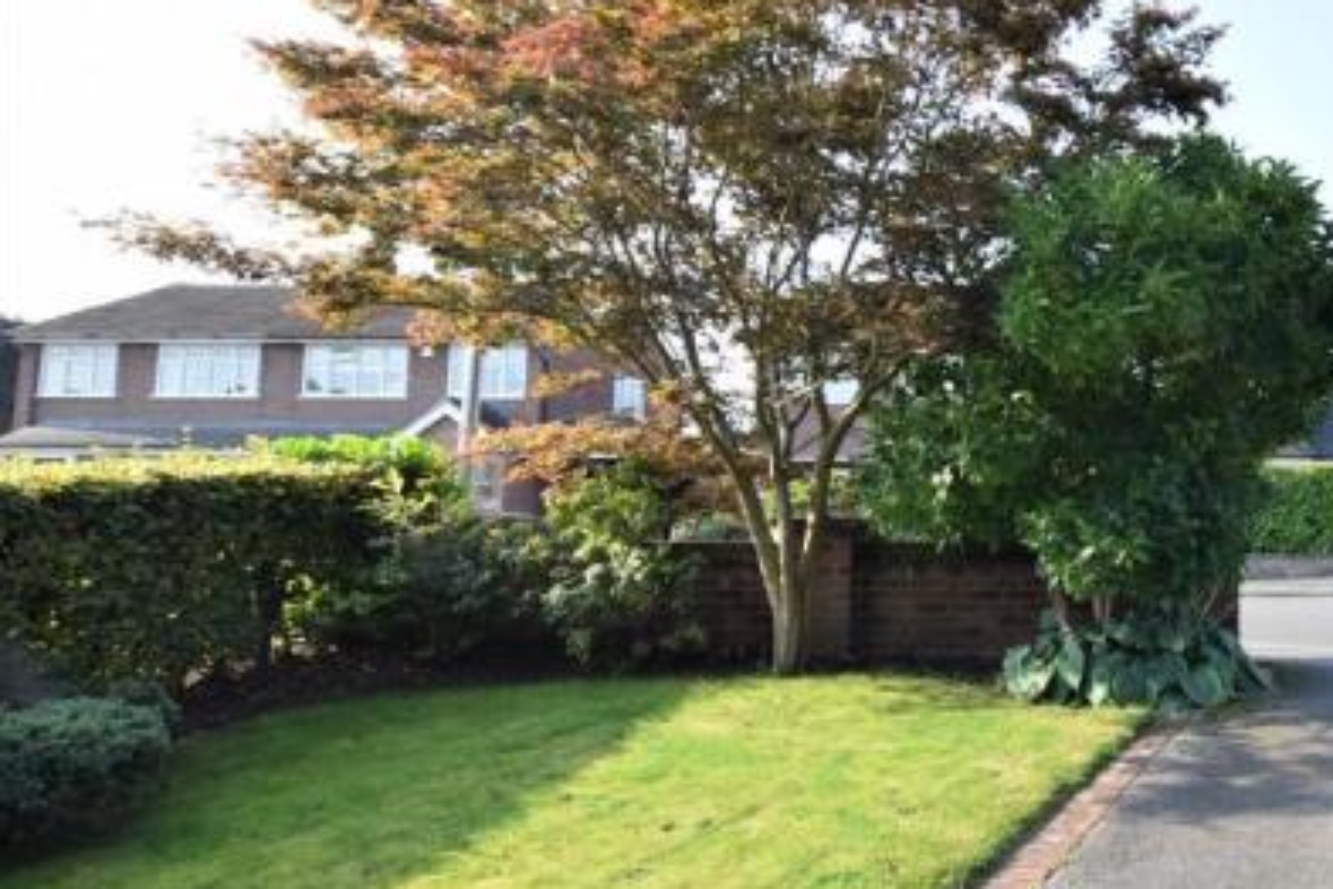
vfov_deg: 51.2
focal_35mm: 25
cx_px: 1107
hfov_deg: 63.8
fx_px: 926
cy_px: 409
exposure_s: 1/160
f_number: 6.3
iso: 200
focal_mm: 10
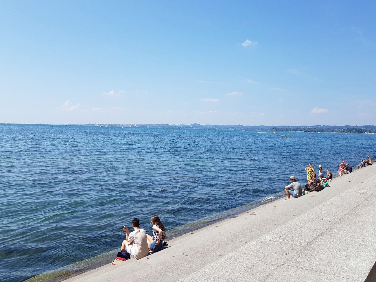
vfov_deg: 43.9
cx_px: 207
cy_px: 110
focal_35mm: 32
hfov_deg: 56.7
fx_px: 348
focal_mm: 4.2
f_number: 1.7
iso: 50
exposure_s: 1/2344
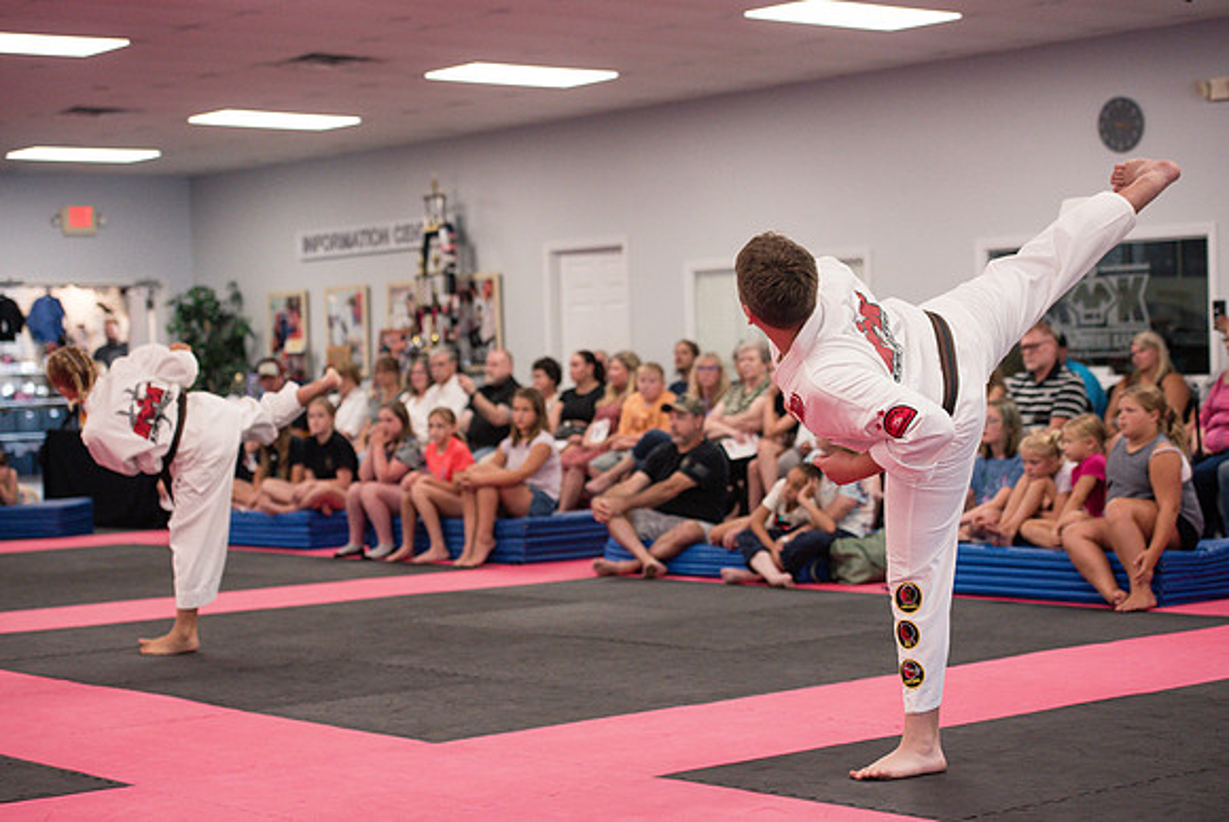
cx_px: 604
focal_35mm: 71
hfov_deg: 28.4
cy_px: 417
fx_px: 2430
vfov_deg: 19.2
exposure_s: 1/400
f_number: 3.5
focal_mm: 70
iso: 1600
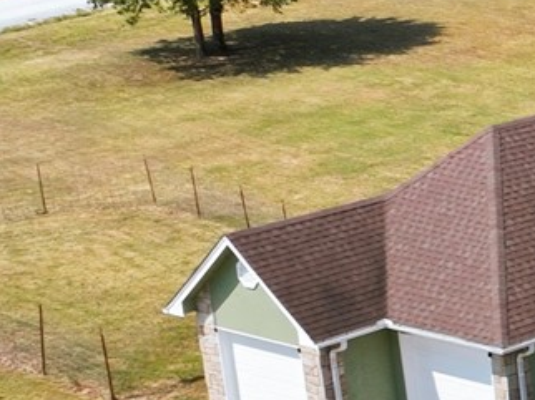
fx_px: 2208
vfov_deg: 10.1
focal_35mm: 143
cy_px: 521
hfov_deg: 12.0
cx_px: 1140
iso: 110
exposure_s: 1/2500
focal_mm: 12.3
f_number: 2.8
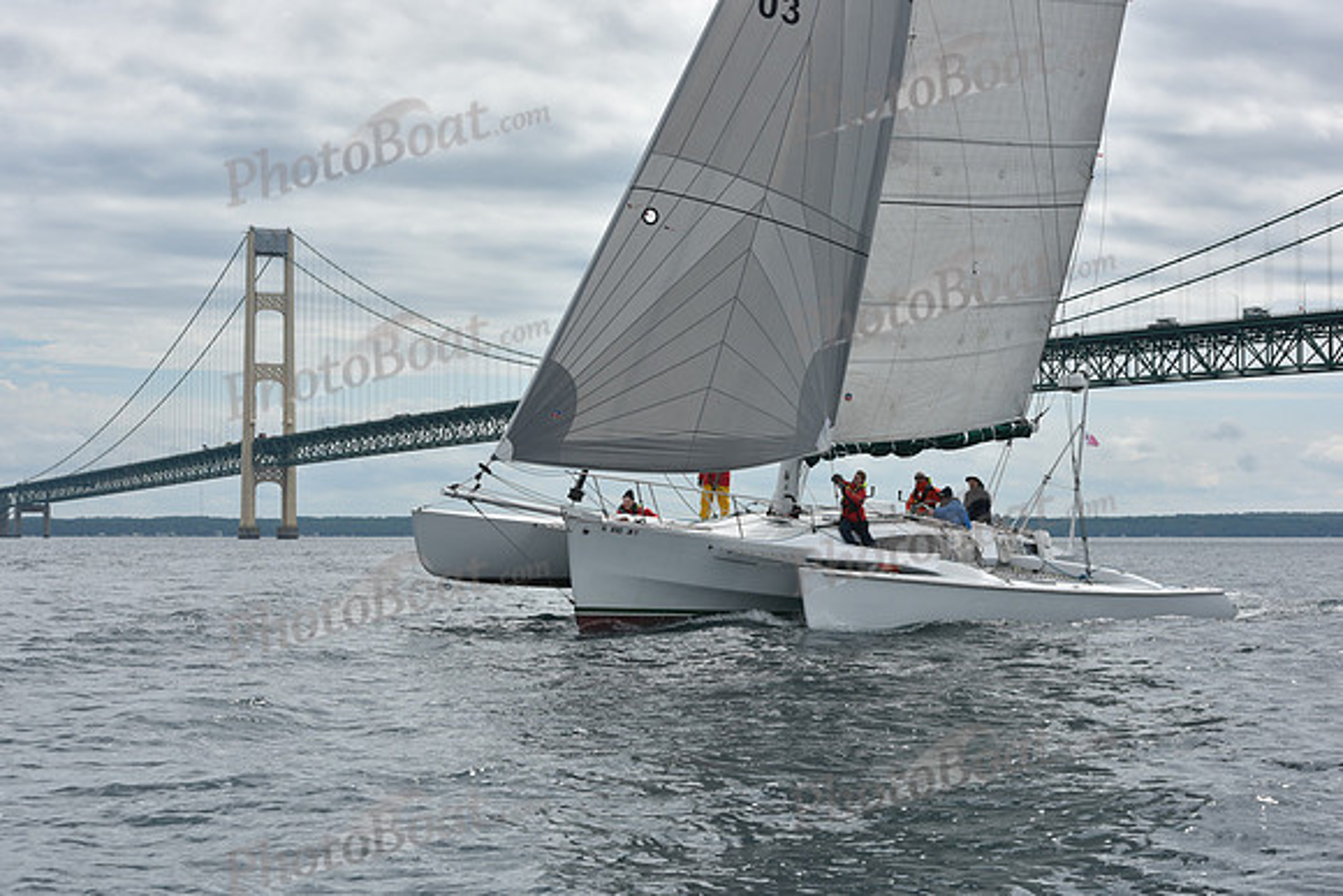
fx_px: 2612
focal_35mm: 70
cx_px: 672
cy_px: 448
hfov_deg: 28.8
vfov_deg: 19.5
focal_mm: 70
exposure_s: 1/800
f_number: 11
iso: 250
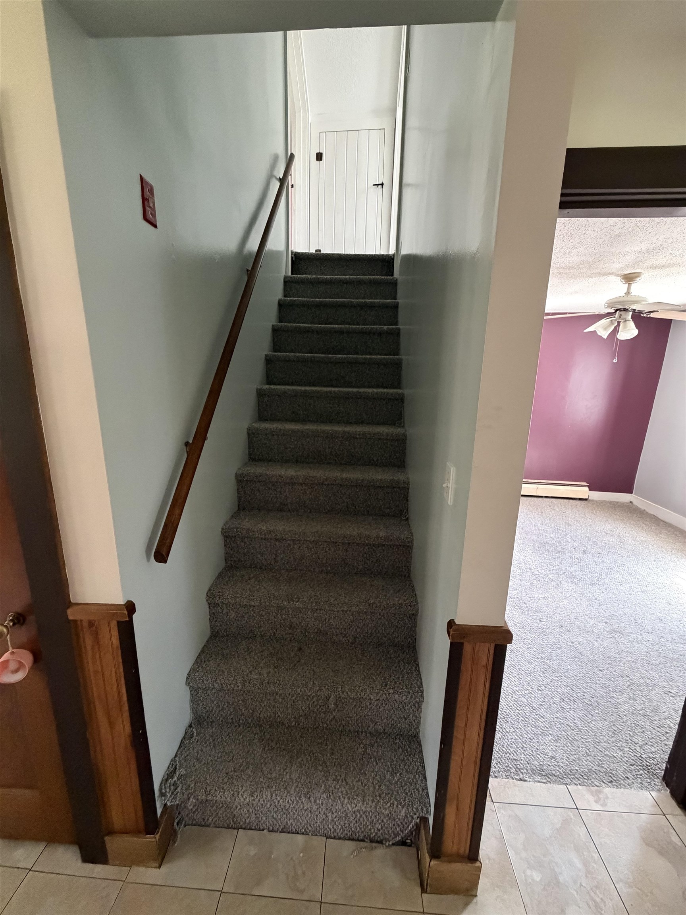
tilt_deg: -13.1
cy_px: 458
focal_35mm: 14
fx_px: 370
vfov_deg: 102.1
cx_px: 343
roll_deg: -0.7
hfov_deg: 85.7
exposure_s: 1/60
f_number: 2.2
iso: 640
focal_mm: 2.22
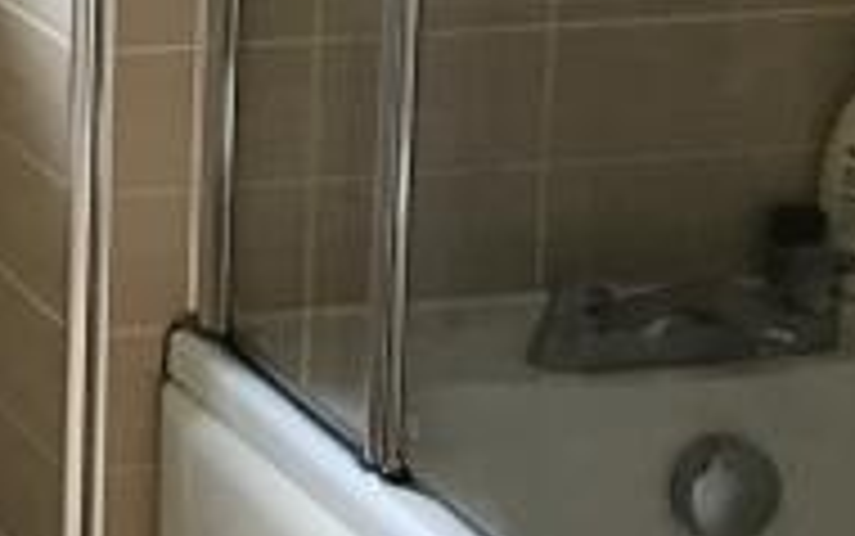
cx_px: -194
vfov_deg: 8.2
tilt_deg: -11.5
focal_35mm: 160
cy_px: -5
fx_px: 3730
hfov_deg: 12.7
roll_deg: -0.4
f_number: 1.8
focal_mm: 3.99
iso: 64
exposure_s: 1/17
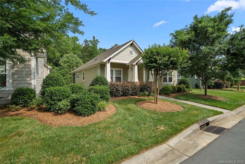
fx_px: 109
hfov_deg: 96.7
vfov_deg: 73.8
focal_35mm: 16
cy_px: 82
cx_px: 122
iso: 100
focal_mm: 16
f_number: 7.1
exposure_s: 1/1000
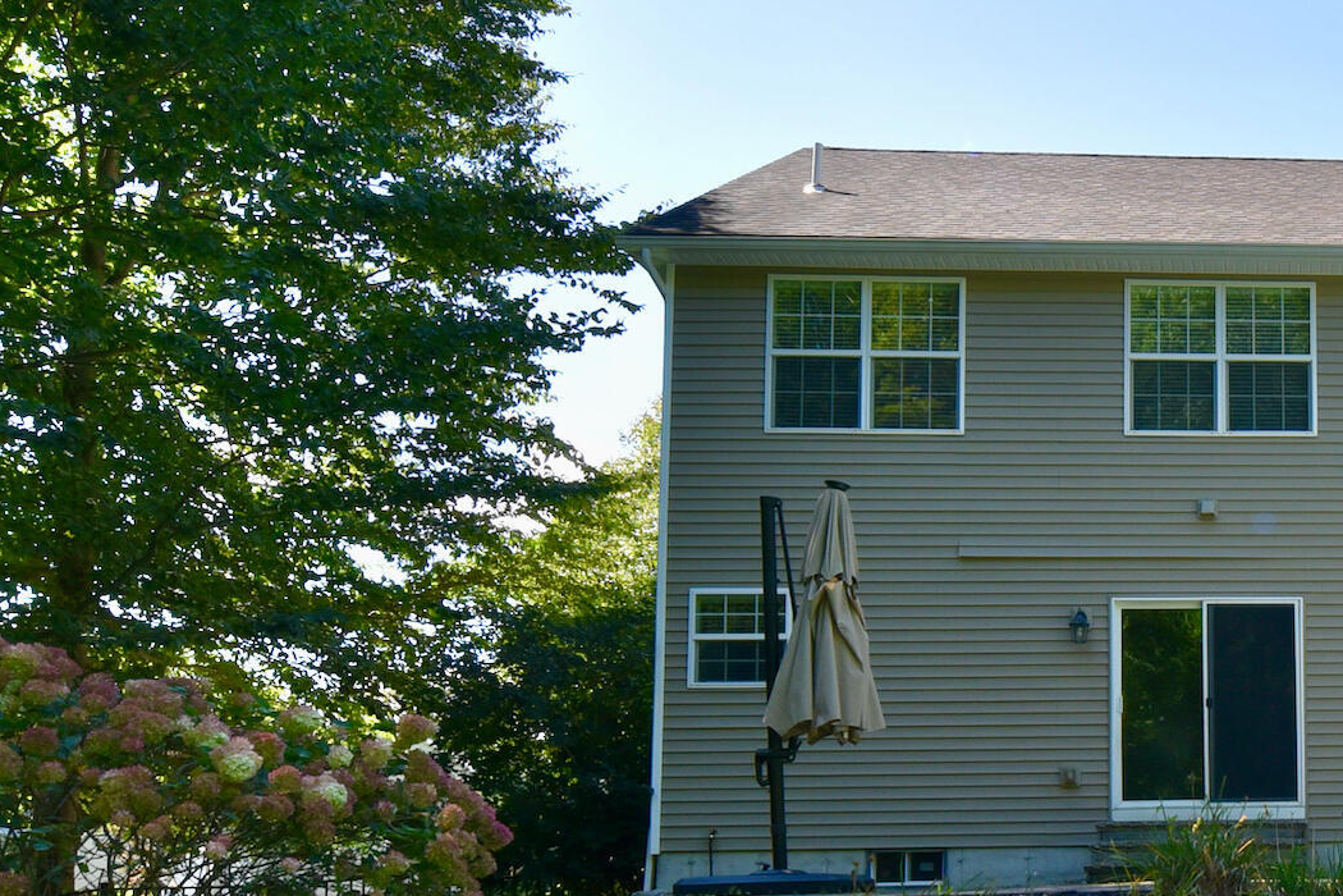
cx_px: 1450
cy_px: 757
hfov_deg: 40.1
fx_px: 1492
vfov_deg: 32.2
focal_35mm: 40
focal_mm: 14
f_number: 10
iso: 800
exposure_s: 1/400
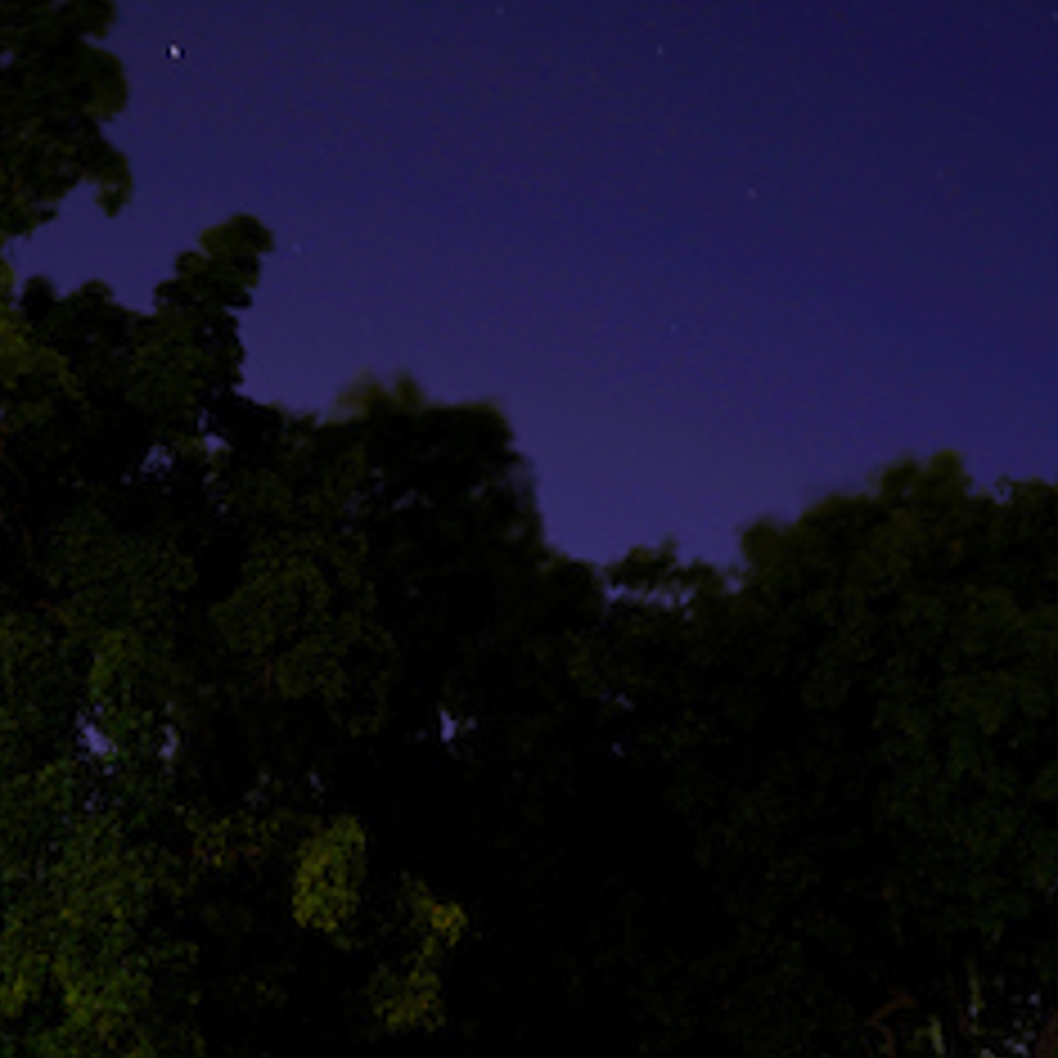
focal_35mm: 76
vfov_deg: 22.7
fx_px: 2628
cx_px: -248
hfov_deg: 21.0
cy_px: 414
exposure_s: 30
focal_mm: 35
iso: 80
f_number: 4.5
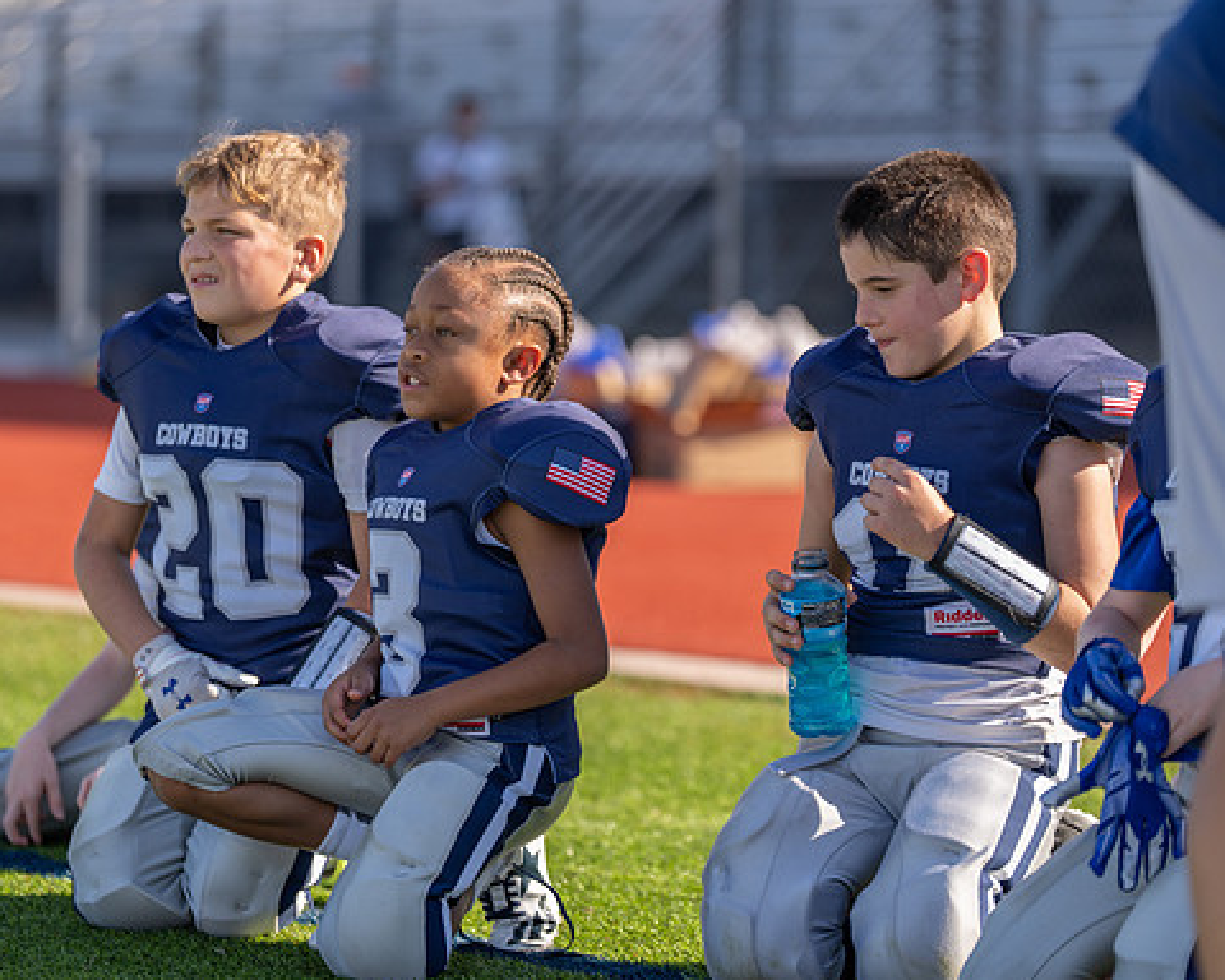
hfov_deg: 12.7
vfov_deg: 10.2
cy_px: 491
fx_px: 5511
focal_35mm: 152
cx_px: 549
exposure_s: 1/800
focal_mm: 134
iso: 100
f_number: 2.8
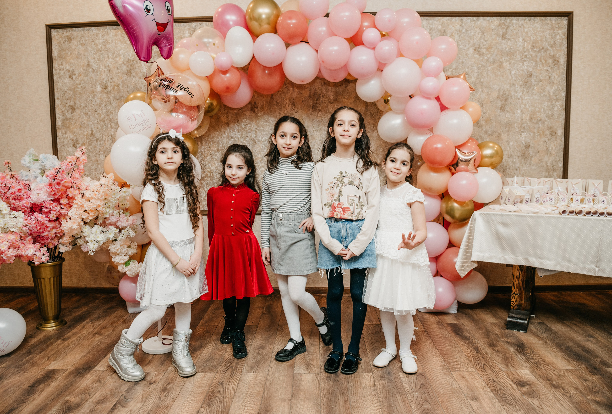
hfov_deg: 69.7
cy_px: 209
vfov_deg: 50.4
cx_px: 299
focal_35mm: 26
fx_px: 439
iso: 200
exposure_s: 1/160
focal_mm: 24
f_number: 4
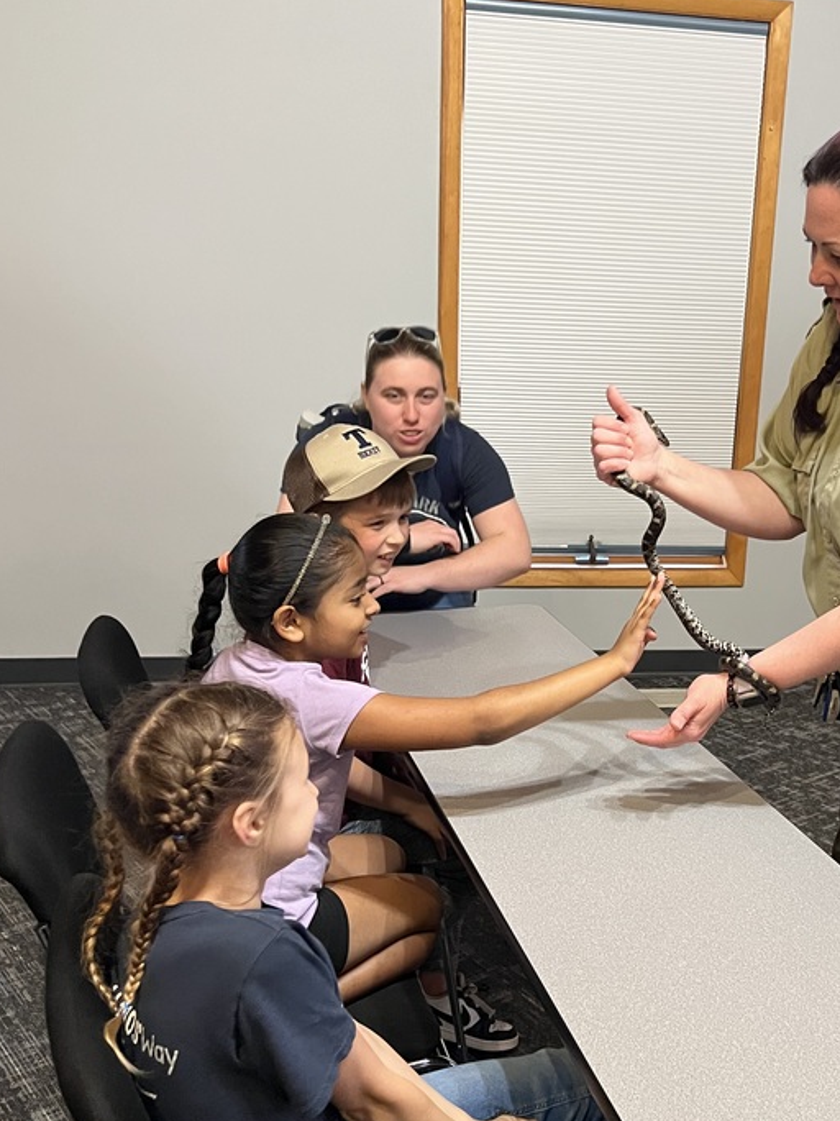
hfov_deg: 36.1
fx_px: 1262
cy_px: 619
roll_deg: -4.1
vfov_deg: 47.8
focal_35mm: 39
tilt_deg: -15.3
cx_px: 610
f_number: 1.5
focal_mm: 5.7
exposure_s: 1/60
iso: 500
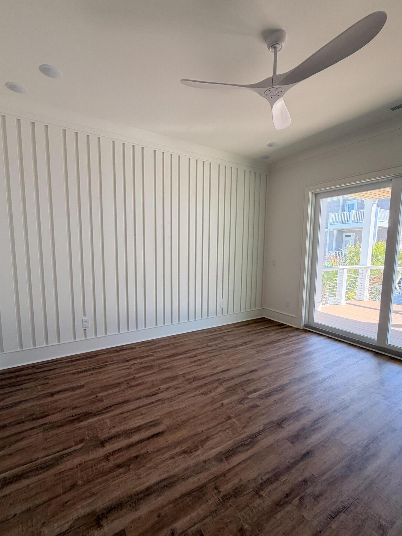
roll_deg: -0.9
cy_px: 278
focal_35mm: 16
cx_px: 197
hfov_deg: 78.1
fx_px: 248
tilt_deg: -5.7
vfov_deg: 94.4
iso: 100
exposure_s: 1/121
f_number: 2.2
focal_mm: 2.22
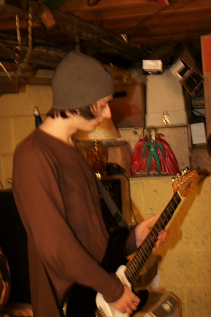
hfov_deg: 16.6
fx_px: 725
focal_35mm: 82
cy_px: 158
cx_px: 106
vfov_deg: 24.6
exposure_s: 1/6
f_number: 5.6
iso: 400
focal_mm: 55
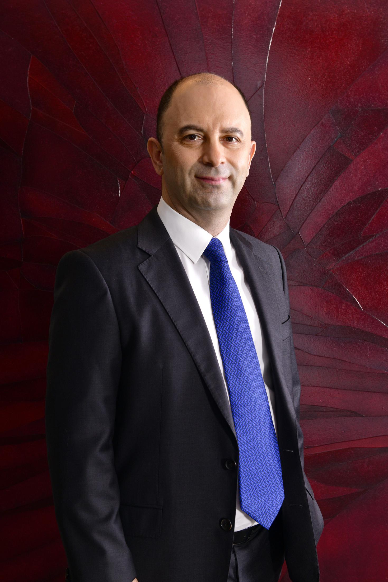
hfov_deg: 23.4
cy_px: 291
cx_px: 194
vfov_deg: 34.5
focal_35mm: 58
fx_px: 938
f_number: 7.1
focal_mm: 58
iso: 250
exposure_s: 1/125
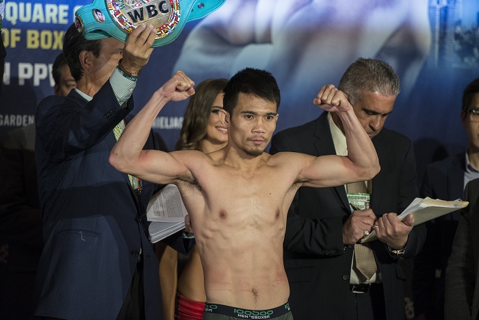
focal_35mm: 200
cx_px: 240
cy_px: 160
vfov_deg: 6.9
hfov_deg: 10.3
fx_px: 2661
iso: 2000
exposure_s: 1/250
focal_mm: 200
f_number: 2.8
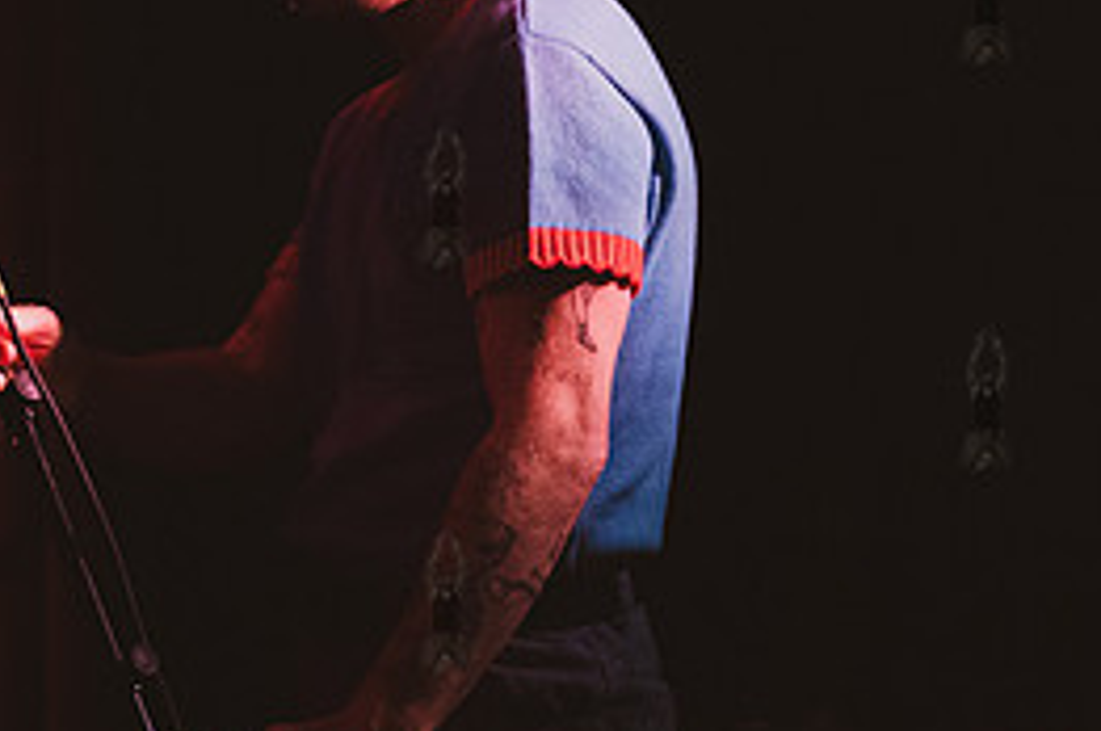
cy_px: 193
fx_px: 4734
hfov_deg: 13.3
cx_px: 441
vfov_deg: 8.8
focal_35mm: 155
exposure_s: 1/400
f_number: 3.5
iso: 10000
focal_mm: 70
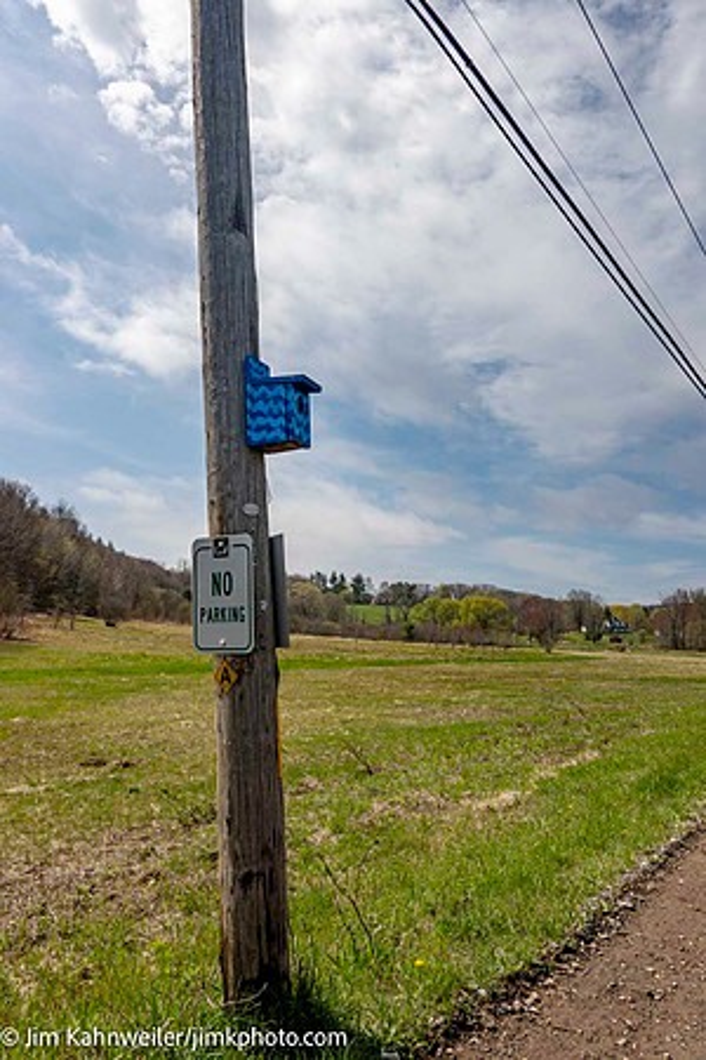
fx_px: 706
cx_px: 353
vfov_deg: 73.7
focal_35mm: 24
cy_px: 530
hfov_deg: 53.1
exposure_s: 1/800
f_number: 6.3
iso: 100
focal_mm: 9
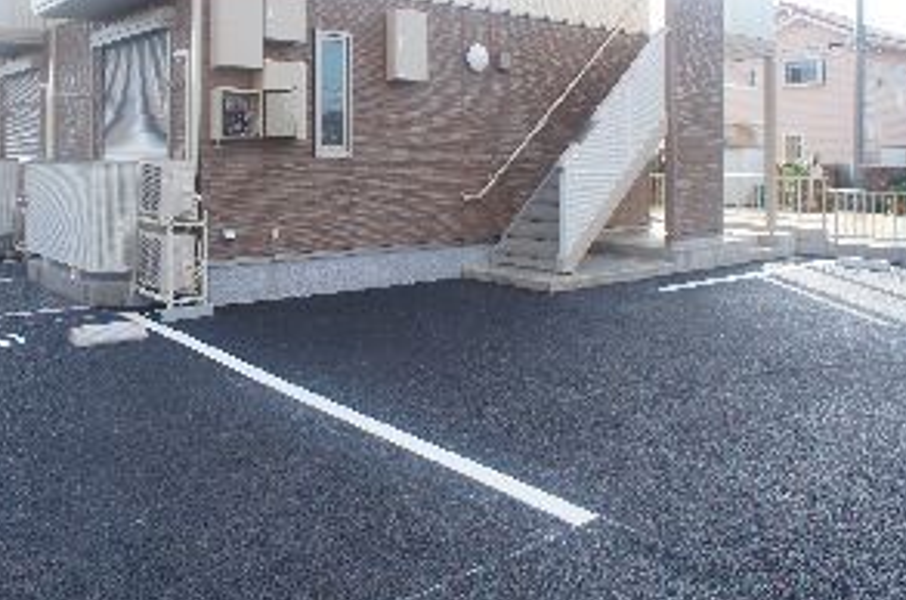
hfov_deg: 46.7
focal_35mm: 41
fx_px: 1030
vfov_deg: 31.8
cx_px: 294
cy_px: 133
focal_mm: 16
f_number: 7.1
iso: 200
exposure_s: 1/200
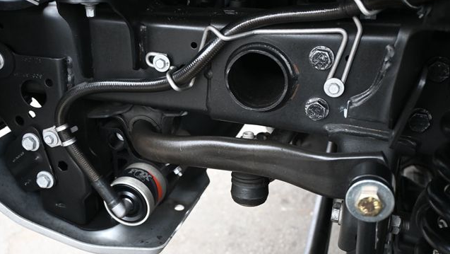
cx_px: 225
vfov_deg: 29.0
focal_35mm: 41
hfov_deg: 49.4
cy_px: 133
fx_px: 489
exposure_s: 1/125
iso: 1000
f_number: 4.5
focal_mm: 26
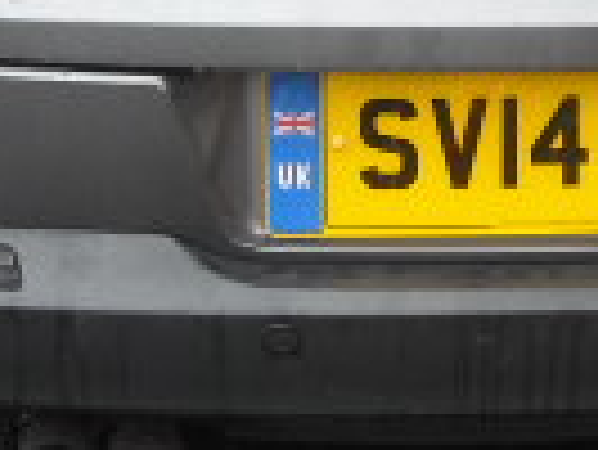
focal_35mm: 168
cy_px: -72
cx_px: 549
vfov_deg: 8.8
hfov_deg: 11.7
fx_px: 2905
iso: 77
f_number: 2.8
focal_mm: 5.7
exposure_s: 1/60
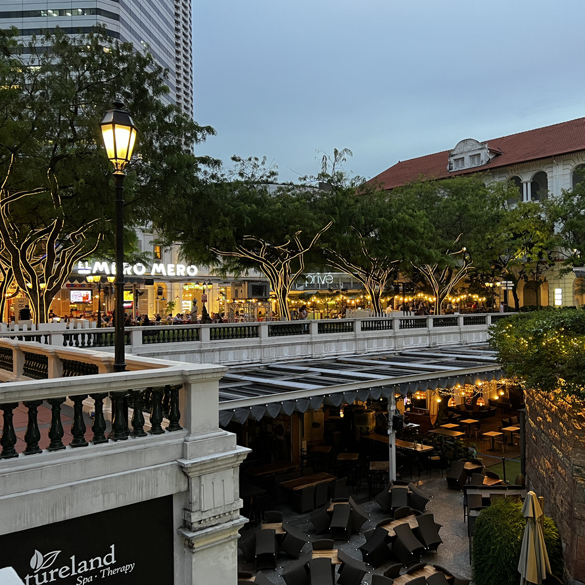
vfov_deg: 52.5
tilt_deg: +0.9
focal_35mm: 31
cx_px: 381
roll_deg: +1.3
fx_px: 593
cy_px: 292
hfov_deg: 51.7
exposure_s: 1/50
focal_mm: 5.7
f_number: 1.5
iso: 400
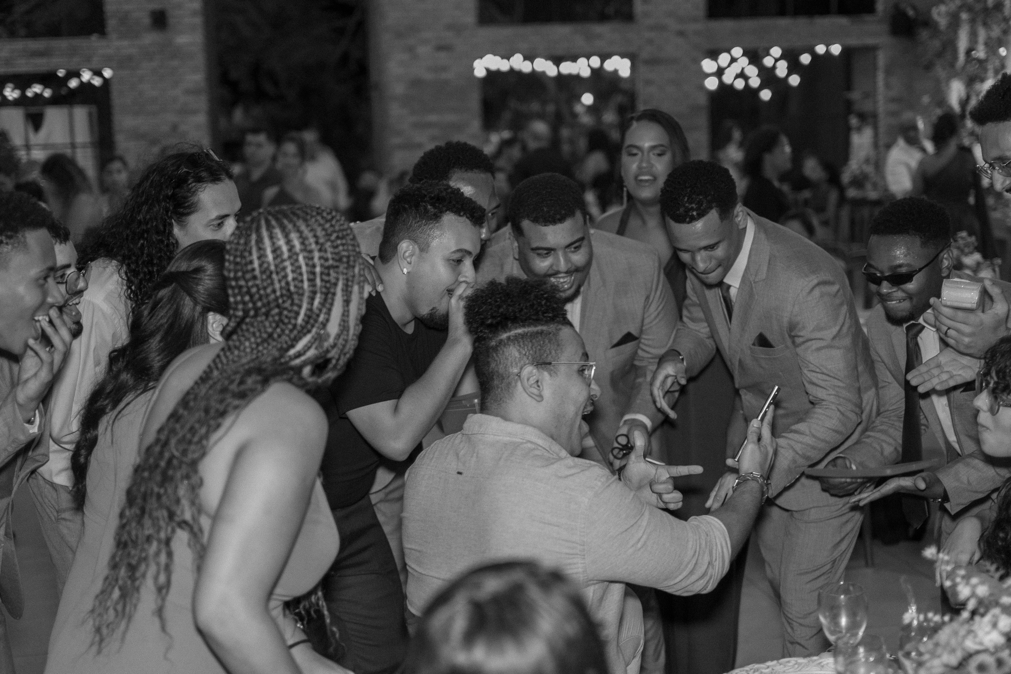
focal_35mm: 52
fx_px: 1460
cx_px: 506
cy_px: 337
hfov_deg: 38.2
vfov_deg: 26.0
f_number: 1.6
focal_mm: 35
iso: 1000
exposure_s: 1/400
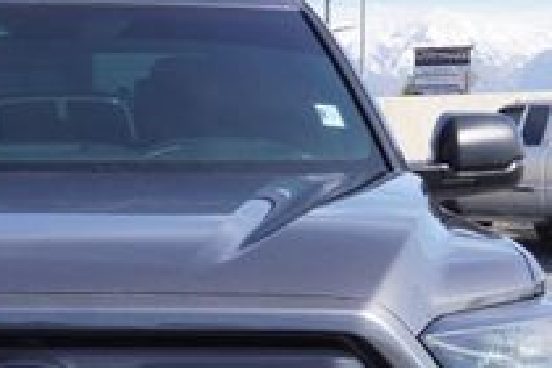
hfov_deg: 17.5
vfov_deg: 11.7
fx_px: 1756
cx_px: 8
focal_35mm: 115
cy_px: 468
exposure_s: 1/200
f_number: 7.1
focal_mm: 25
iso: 100
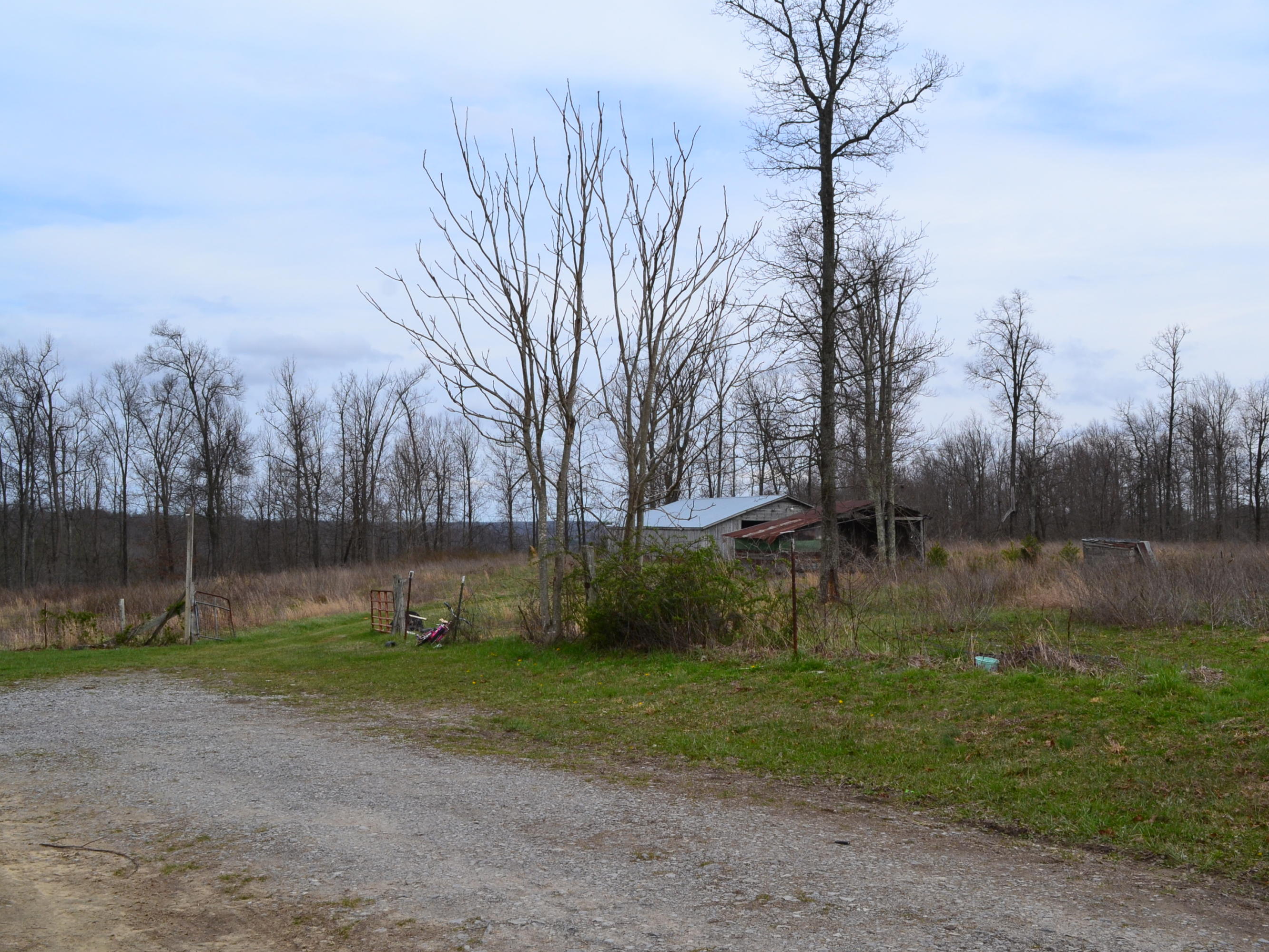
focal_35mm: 39
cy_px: 476
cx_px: 691
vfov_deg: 36.8
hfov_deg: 47.8
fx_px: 1430
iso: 400
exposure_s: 1/500
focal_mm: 24
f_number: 11
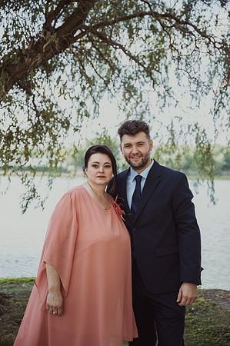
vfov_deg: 45.5
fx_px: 413
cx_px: 115
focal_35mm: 43
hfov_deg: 31.1
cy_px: 173
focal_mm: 43
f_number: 2.8
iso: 160
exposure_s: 1/250
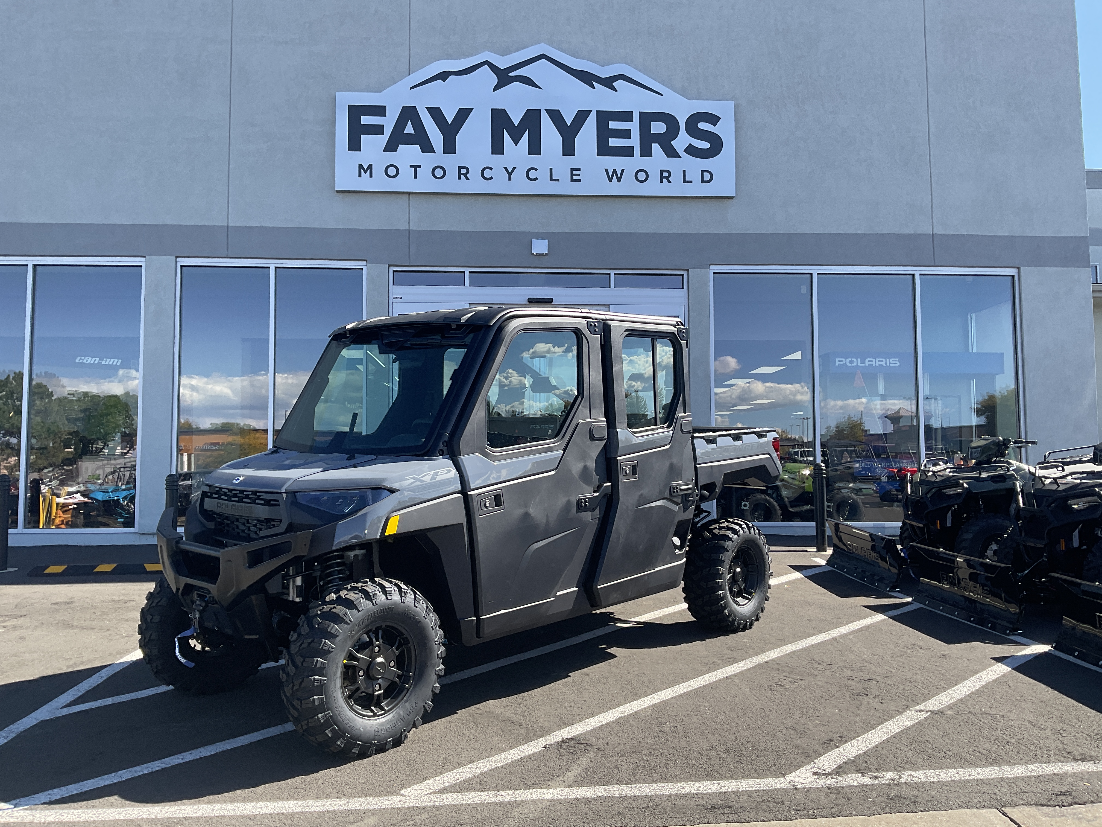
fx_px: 923
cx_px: 551
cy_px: 414
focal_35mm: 29
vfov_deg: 48.2
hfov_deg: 61.7
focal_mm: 3
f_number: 1.8
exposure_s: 1/514
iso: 16
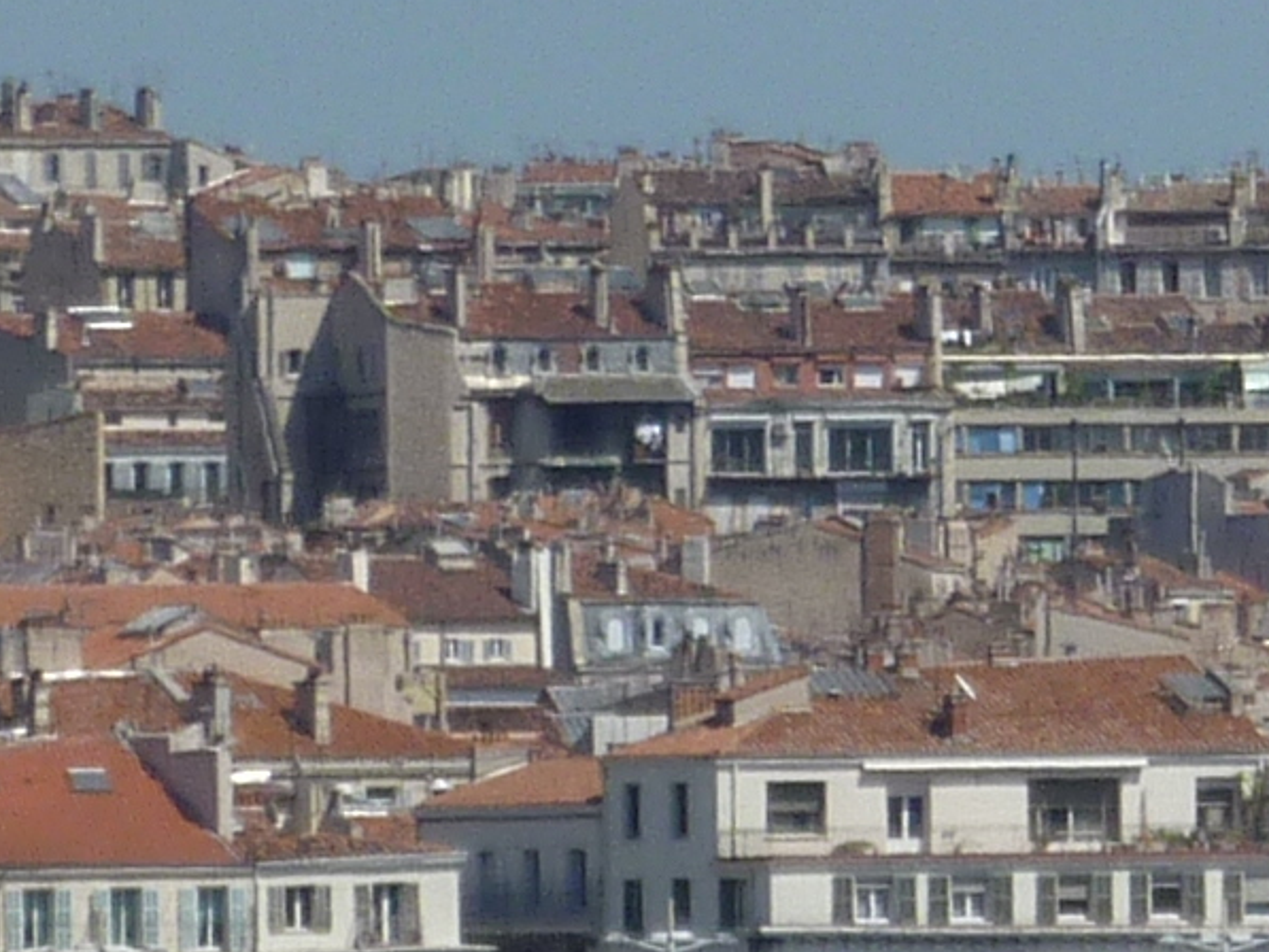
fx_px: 28673
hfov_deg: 2.5
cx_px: 1845
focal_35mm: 782
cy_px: 589
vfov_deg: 1.9
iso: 80
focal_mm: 21
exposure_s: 1/800
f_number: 5.6
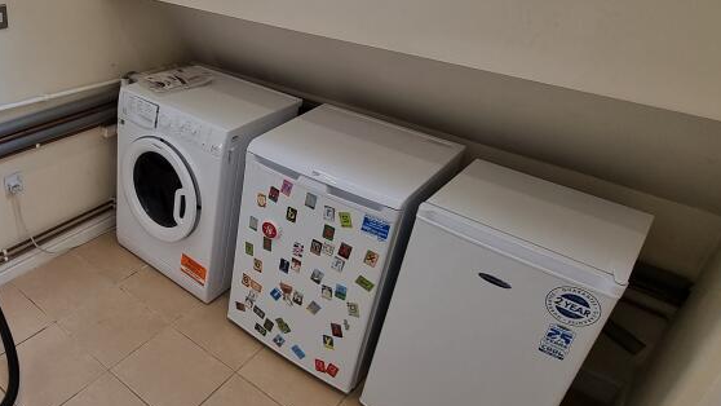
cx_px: 140
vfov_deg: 44.2
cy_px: 164
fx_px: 497
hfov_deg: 65.2
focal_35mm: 26
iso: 50
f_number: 2.2
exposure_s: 1/138
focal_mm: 2.2
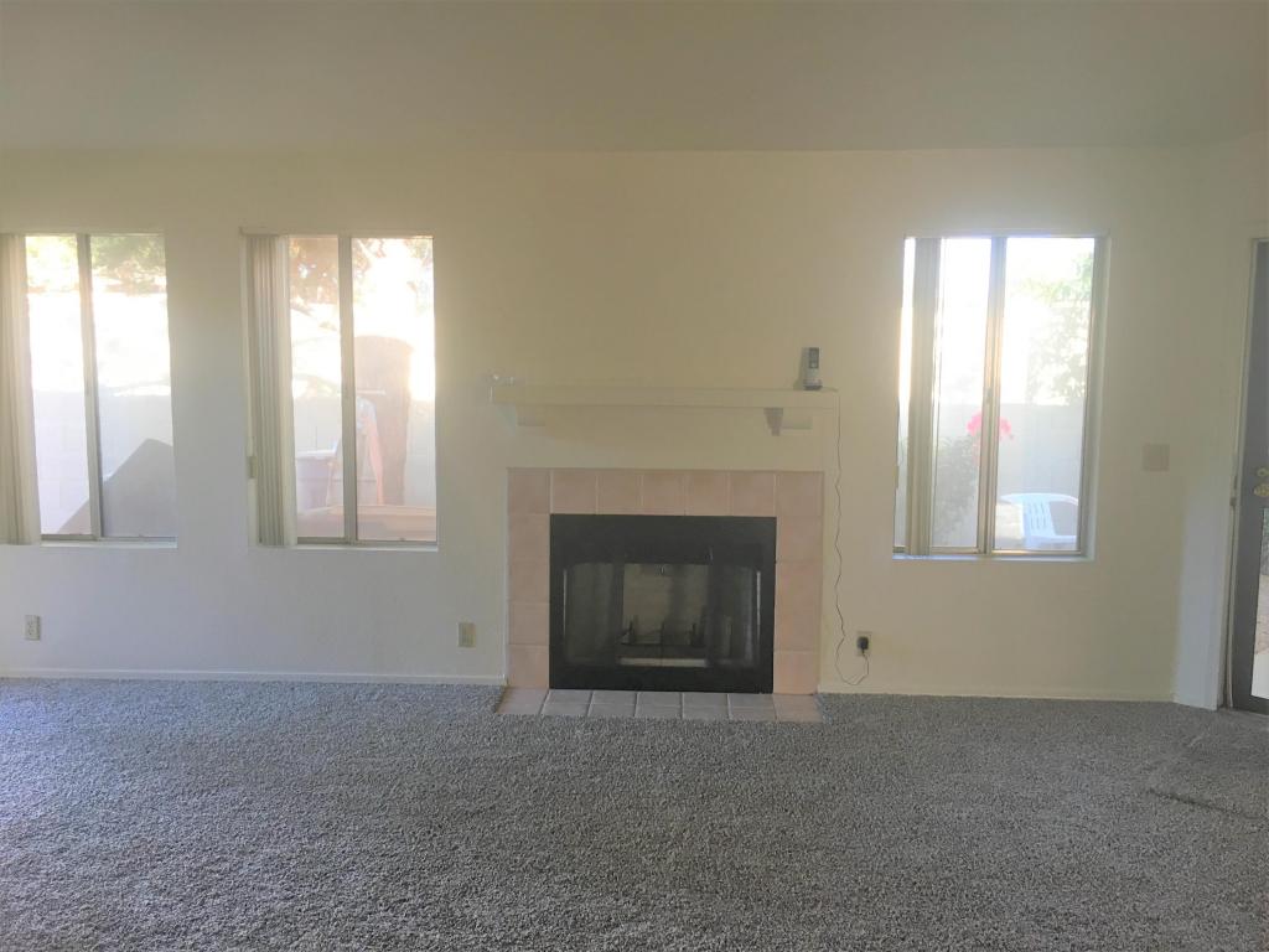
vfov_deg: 48.2
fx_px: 1063
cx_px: 634
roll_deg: -0.6
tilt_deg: -5.6
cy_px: 476
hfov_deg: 61.7
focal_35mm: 29
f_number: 2.2
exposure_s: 1/30
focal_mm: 4.15
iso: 64
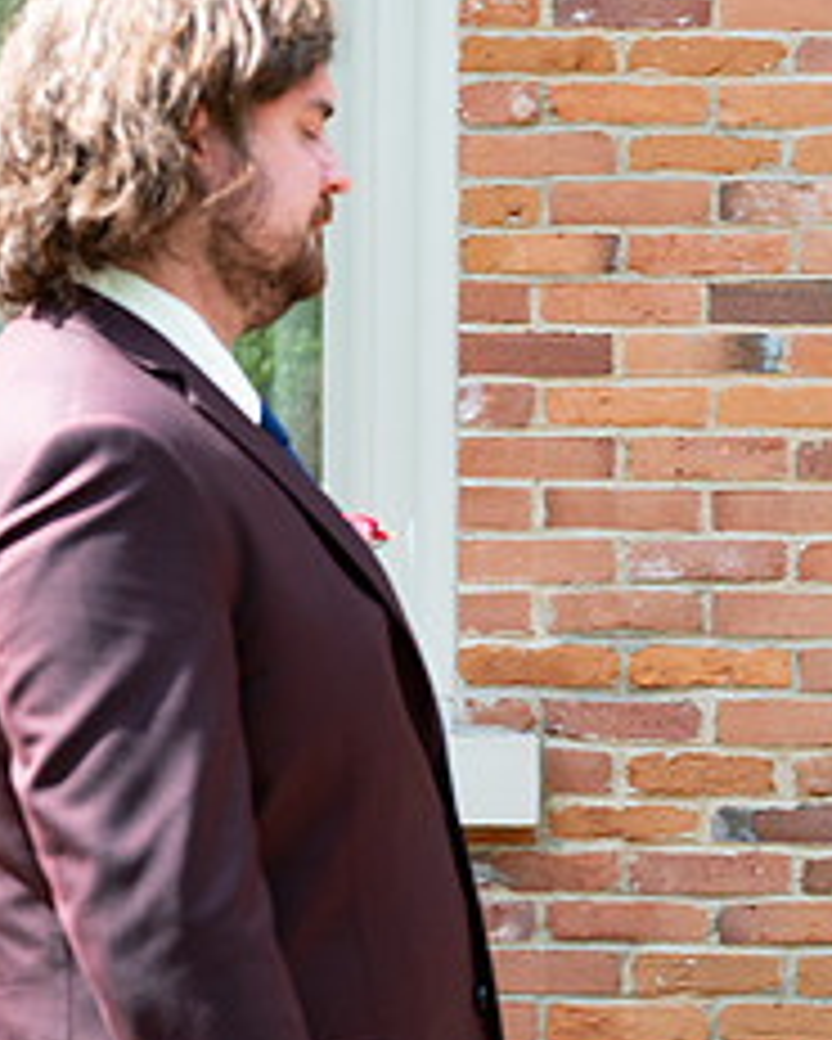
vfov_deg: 14.0
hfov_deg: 11.3
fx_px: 4214
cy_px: 428
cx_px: 405
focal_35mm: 137
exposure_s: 1/250
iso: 250
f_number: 4
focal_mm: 50
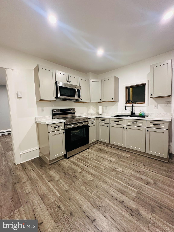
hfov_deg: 85.7
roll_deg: +1.6
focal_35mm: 14
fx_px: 94
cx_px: 87
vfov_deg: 102.1
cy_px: 116
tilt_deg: -3.9
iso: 320
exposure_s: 1/60
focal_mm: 2.22
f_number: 2.2
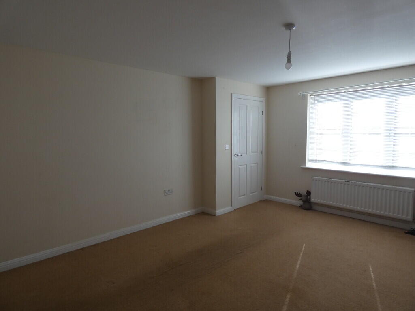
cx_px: 208
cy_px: 156
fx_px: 240
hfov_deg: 81.7
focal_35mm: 20
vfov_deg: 66.0
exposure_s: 1/80
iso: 80
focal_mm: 3.6
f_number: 2.8
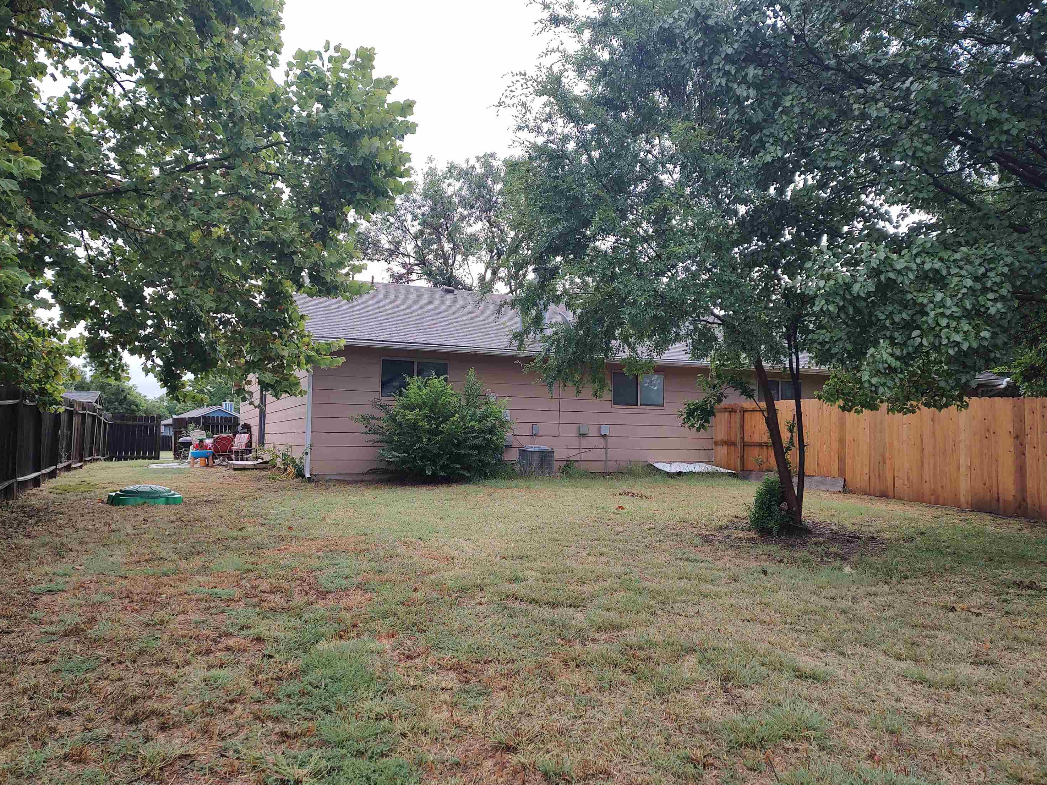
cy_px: 391
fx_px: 756
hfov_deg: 69.4
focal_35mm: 25
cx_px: 512
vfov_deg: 54.9
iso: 100
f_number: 1.9
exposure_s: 1/137
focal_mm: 5.88
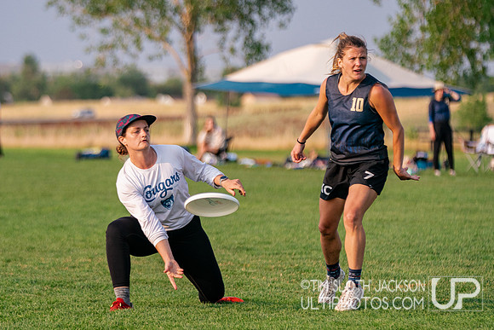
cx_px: 190
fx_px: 3227
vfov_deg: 5.8
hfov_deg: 8.8
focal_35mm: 235
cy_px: 173
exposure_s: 1/6400
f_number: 2.8
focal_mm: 142
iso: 640
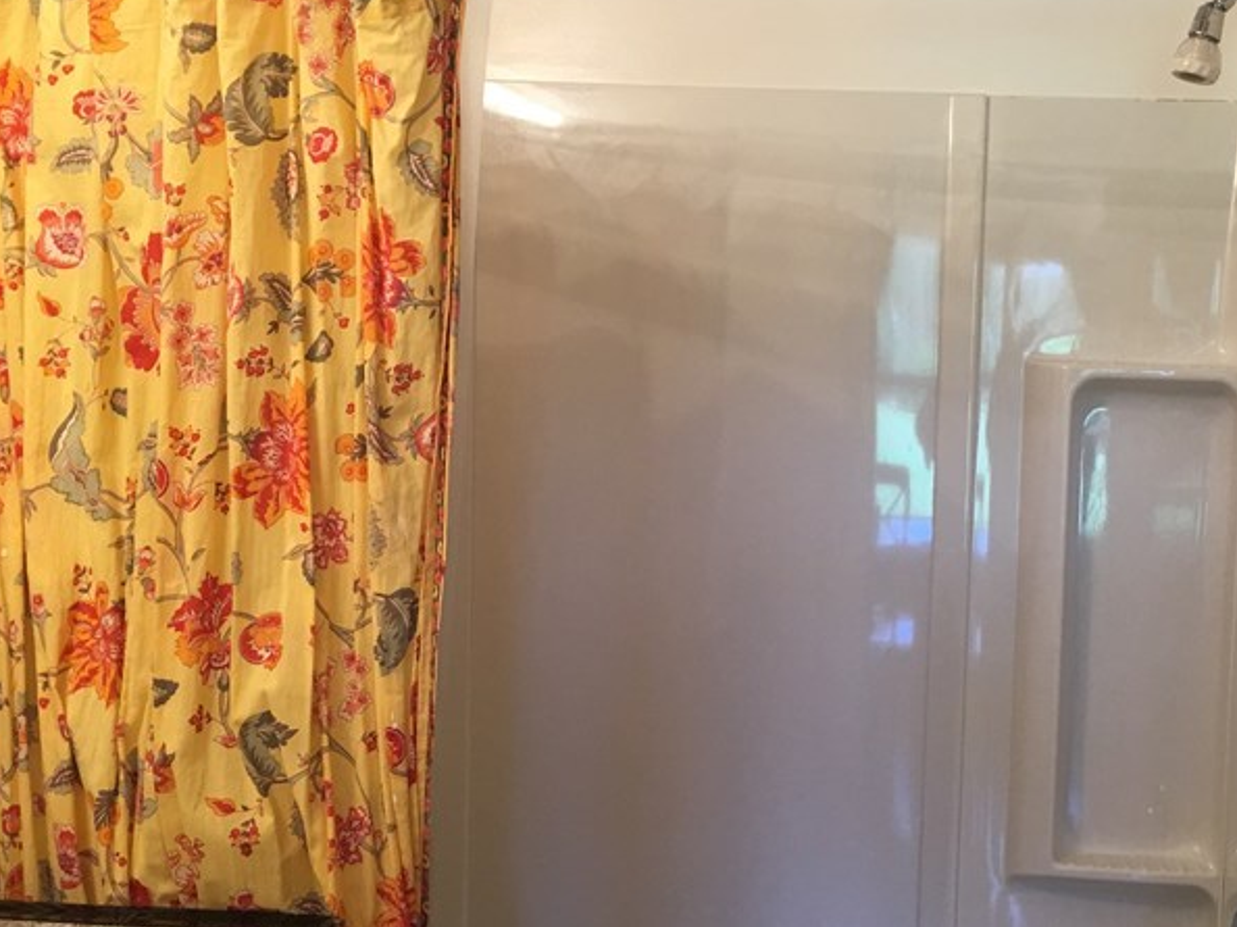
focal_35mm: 50
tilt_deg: -3.4
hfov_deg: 37.5
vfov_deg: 29.0
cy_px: 535
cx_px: 893
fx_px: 1786
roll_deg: -2.5
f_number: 2.2
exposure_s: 1/15
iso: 32
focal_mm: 4.15
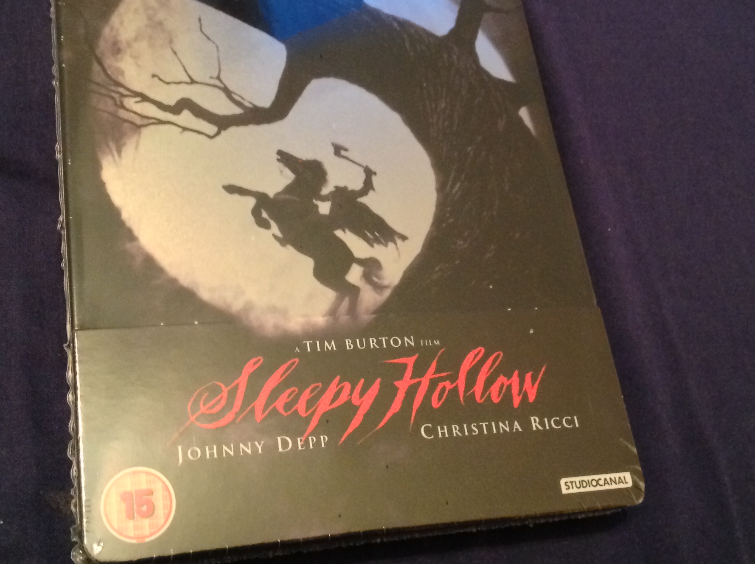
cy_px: 225
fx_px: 1111
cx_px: 365
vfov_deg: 28.4
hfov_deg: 37.5
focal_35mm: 51
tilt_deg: -55.4
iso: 640
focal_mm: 4.28
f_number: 2.4
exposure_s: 1/15
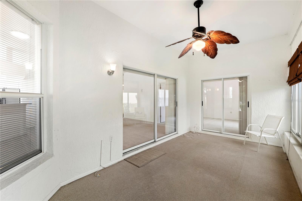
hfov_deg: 100.4
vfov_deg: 77.3
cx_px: 151
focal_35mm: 15
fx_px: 126
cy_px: 100
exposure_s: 1/1.67
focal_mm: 15
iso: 400
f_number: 10
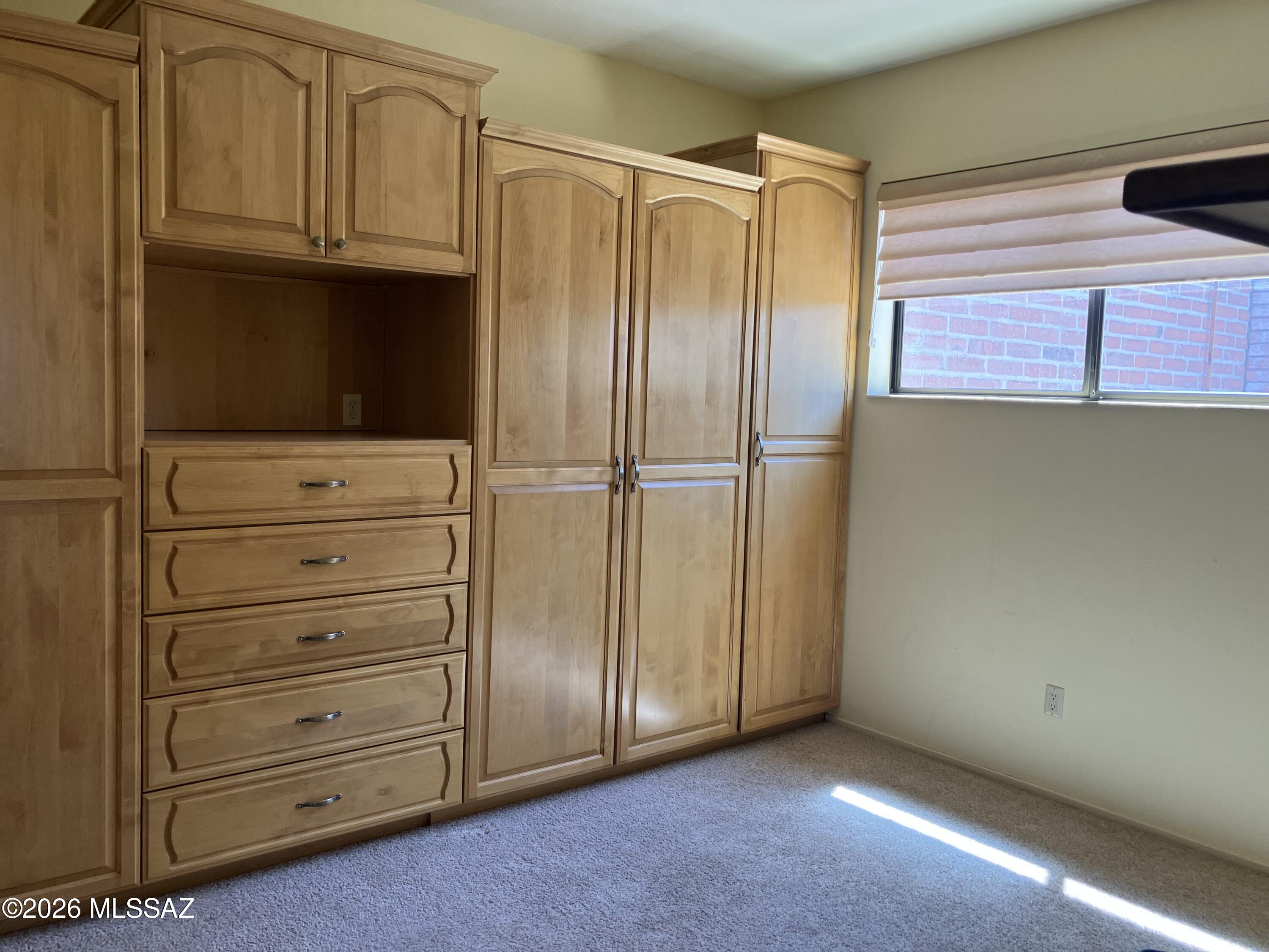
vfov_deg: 49.7
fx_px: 1026
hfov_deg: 63.4
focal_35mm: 28
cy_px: 476
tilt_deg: -4.2
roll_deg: -1.5
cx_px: 634
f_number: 1.8
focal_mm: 3.99
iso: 80
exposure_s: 1/121
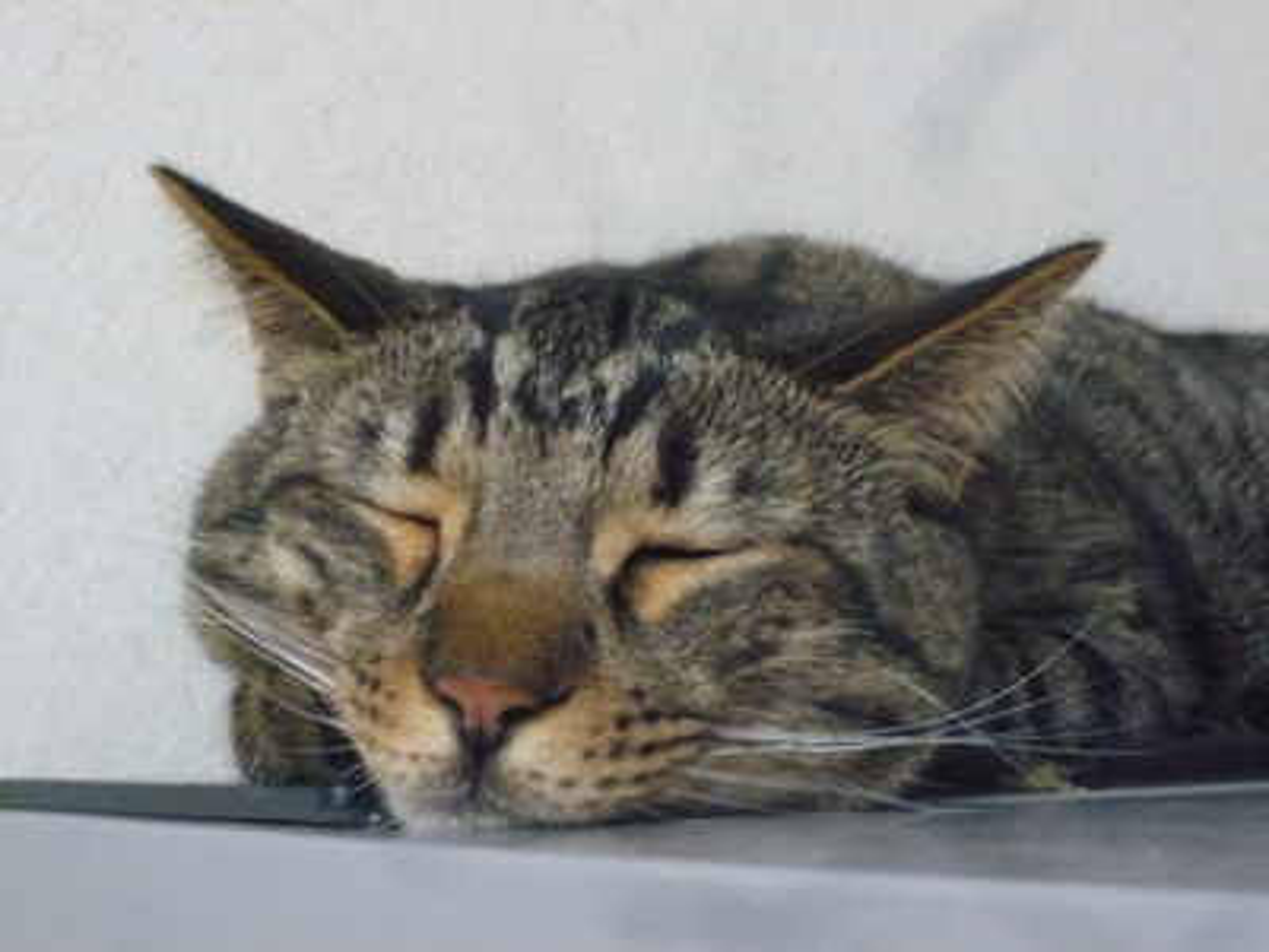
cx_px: 634
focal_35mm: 63
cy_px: 476
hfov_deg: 30.7
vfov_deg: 23.3
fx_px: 2310
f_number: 4.3
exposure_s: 1/10
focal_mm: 10.3
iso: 800
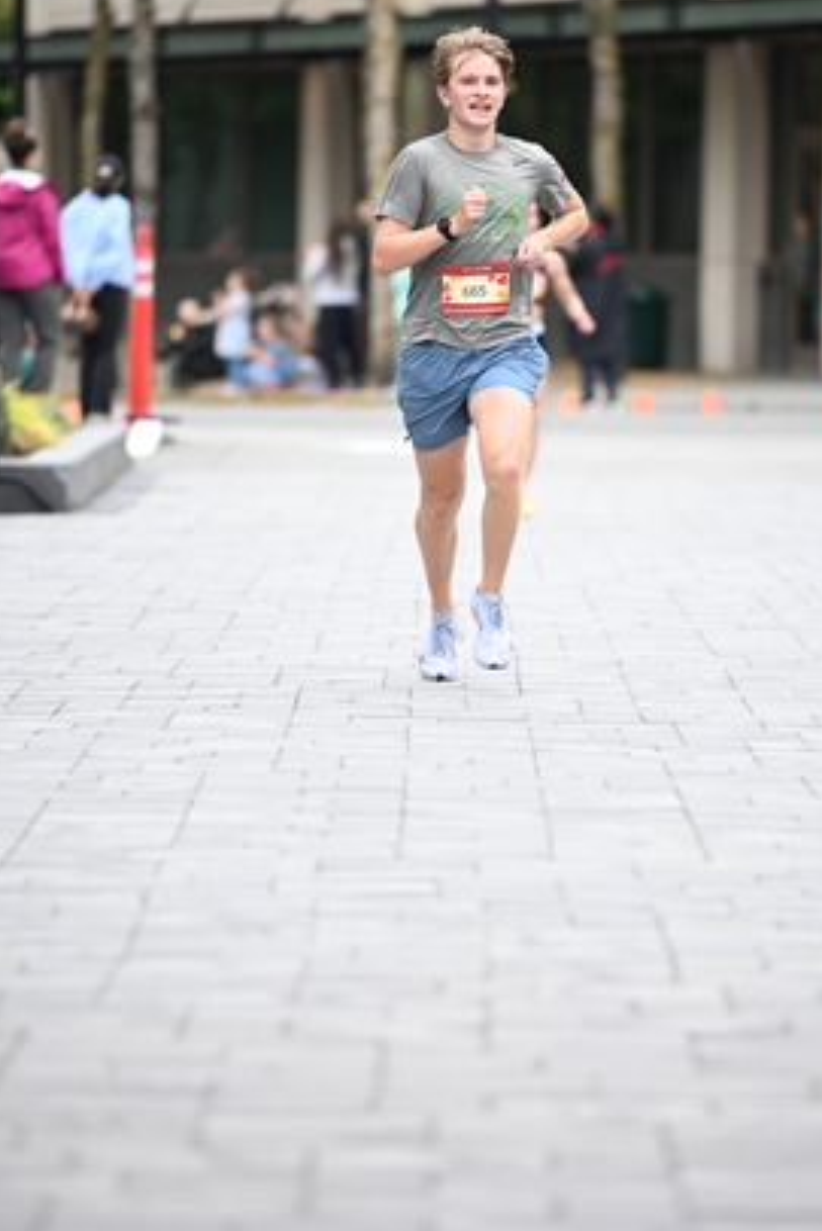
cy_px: 494
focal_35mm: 271
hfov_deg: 5.1
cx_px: 484
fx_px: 9273
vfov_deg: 7.6
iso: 1600
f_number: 2.8
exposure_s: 1/800
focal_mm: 200
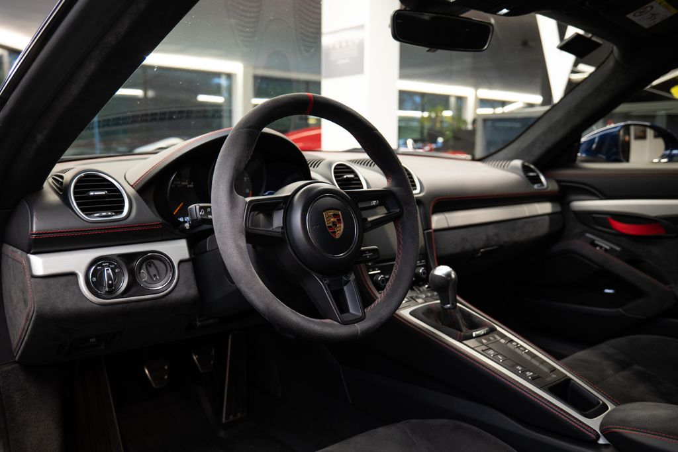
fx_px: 554
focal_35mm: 29
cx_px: 330
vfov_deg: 44.4
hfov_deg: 62.9
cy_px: 224
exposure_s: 1/50
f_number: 3.9
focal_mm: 26
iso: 1250
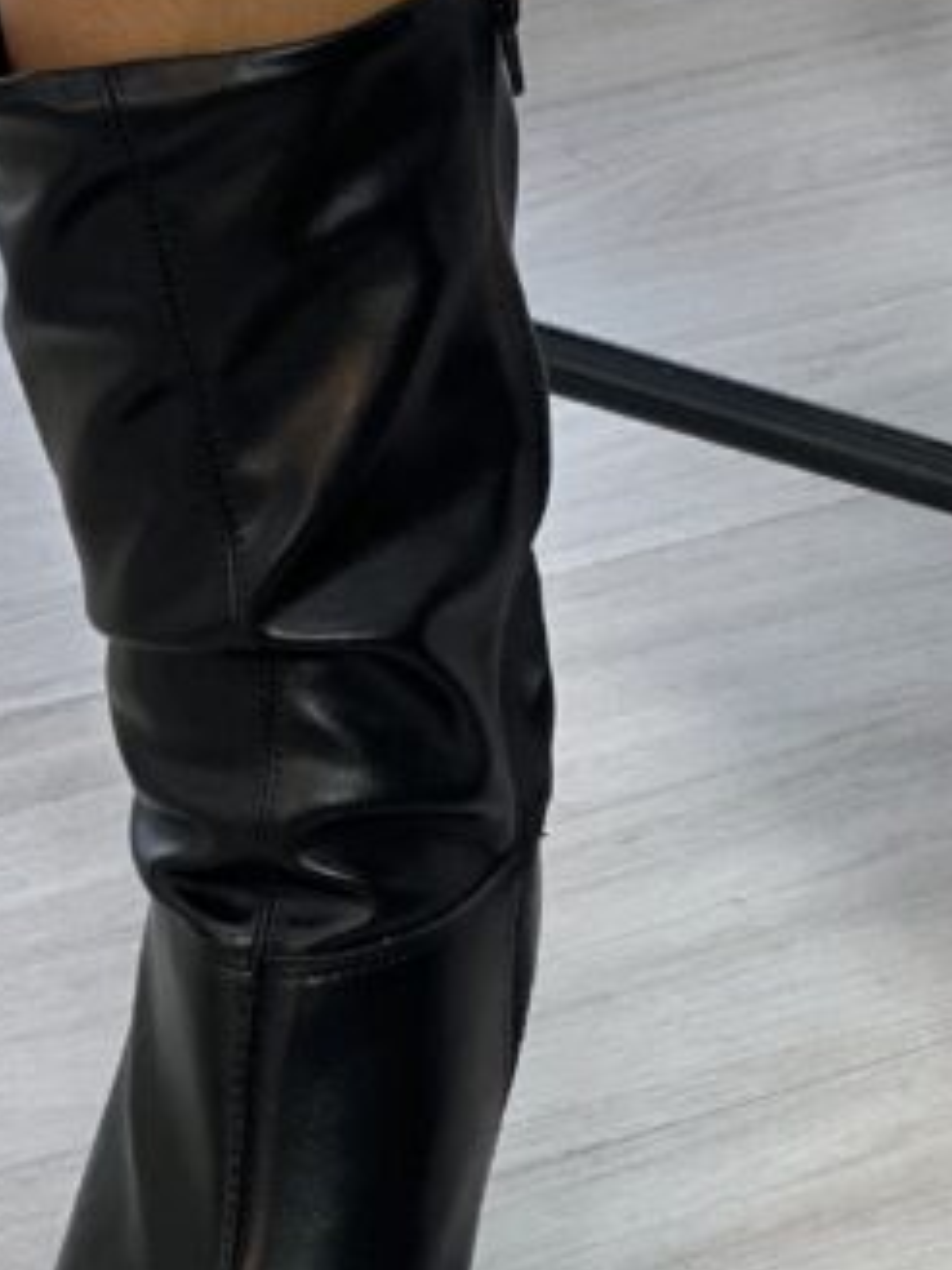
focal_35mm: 219
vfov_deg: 9.0
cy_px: 1067
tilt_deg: -30.9
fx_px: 8031
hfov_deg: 6.8
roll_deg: -4.9
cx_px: 832
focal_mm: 9
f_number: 2.8
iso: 250
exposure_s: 1/120
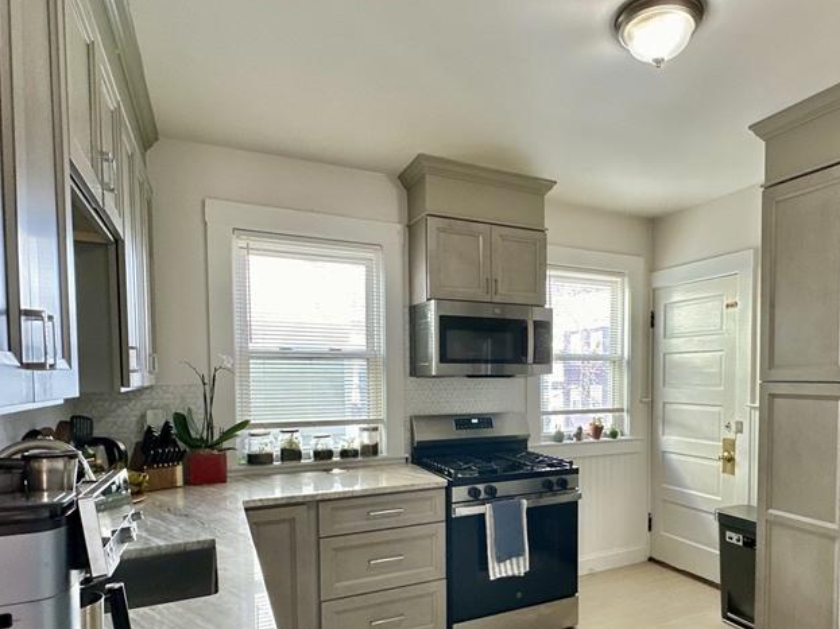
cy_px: 400
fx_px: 558
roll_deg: +0.4
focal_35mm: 23
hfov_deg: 72.9
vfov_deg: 58.0
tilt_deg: -2.6
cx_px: 516
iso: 250
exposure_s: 1/60
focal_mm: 2.22
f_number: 2.2
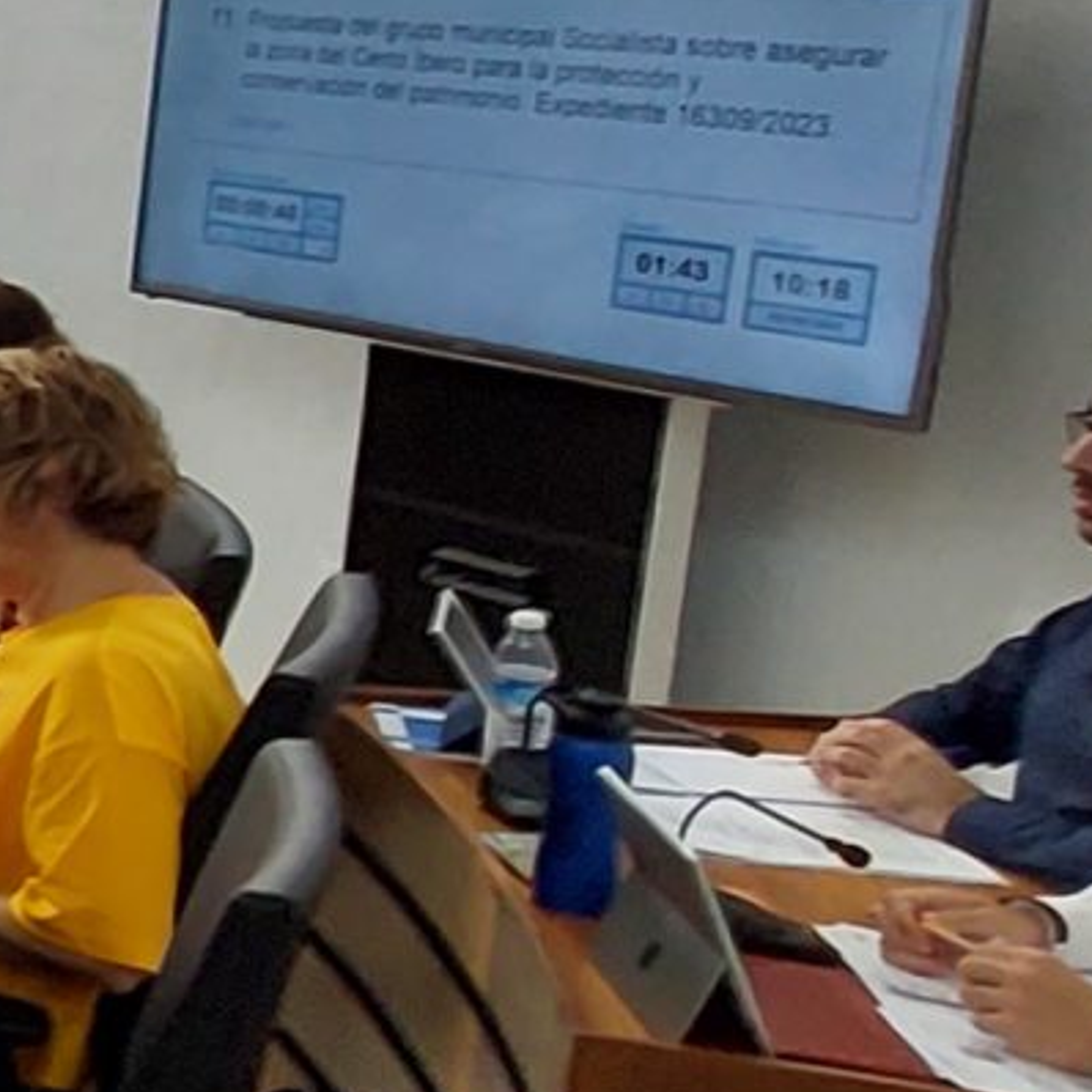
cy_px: 384
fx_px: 2641
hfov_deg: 13.9
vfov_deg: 23.3
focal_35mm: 74
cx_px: -1682
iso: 100
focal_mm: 1.74
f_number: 2.2
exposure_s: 1/100
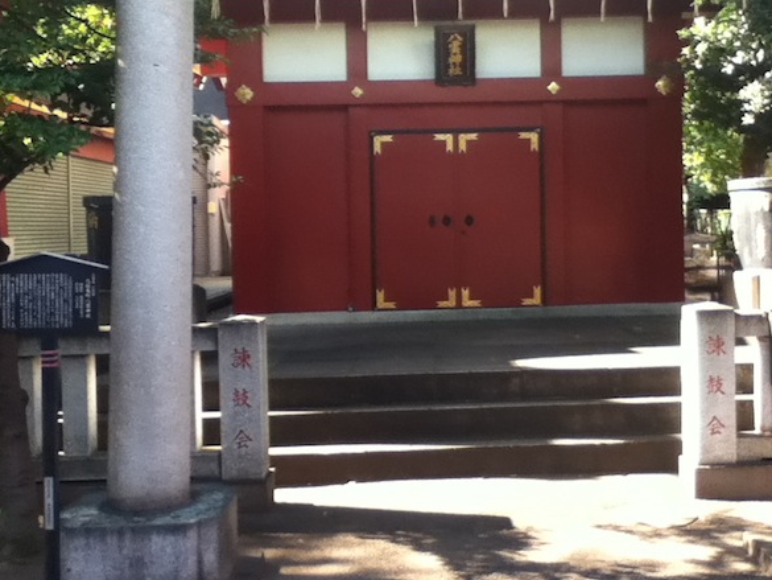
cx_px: 409
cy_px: 264
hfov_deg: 52.6
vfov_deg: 40.7
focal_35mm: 35
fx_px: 781
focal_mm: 3.85
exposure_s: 1/100
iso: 100
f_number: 2.4
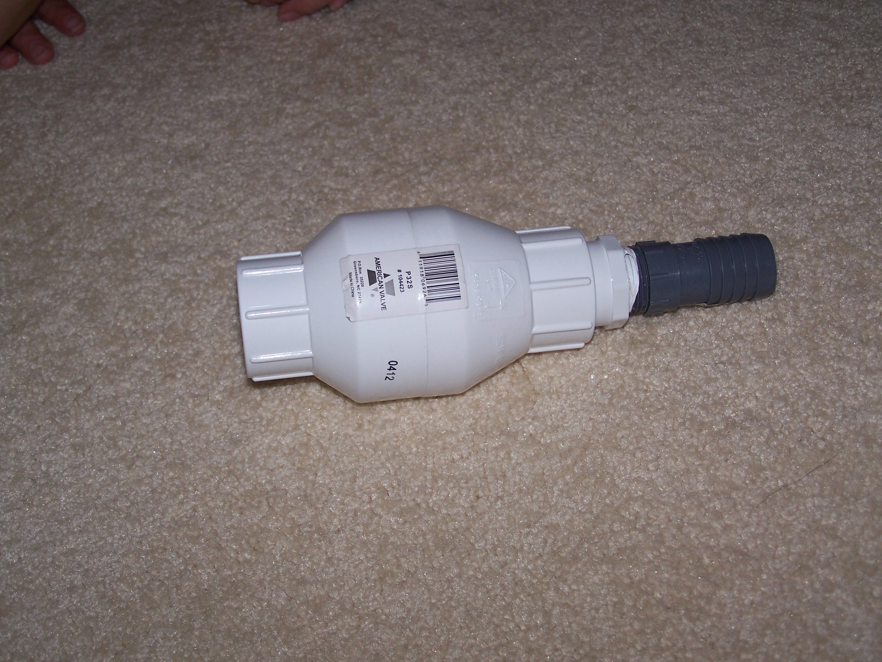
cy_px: 331
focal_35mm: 59
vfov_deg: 24.8
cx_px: 441
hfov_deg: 32.7
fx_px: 1503
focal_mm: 9.8
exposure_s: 1/60
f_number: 3.1
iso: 80
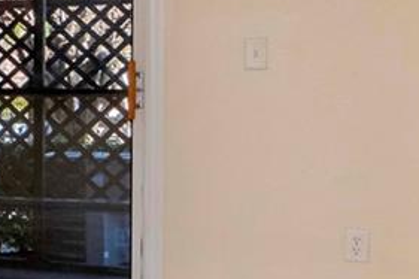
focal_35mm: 94
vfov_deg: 14.5
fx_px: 1092
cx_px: -498
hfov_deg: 15.5
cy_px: 79
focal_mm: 11
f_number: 10
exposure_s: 1/100
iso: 640
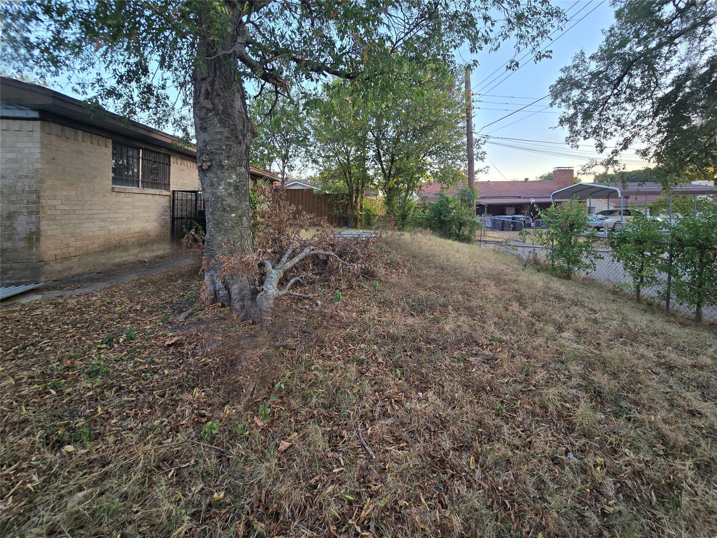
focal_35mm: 13
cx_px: 358
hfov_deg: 106.2
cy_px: 269
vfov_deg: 89.9
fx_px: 269
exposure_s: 1/60
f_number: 2.2
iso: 50
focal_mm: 2.2
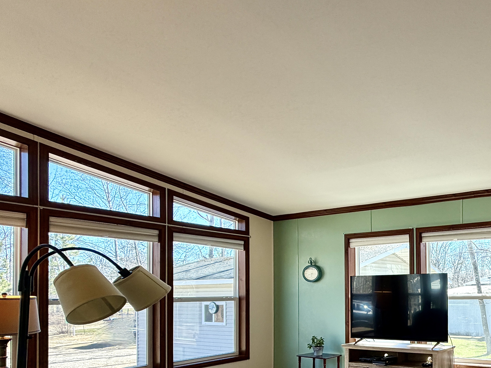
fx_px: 397
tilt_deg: +1.0
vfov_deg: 47.3
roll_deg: +1.6
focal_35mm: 28
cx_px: 455
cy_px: 289
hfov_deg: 54.1
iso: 80
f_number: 2.2
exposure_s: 1/120
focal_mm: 2.22
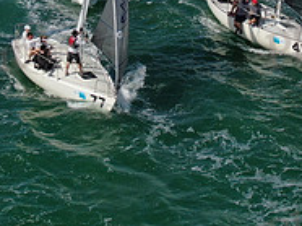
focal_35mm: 150
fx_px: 1307
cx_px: 172
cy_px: -46
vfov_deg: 9.7
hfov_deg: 13.2
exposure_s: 1/1250
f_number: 3.8
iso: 100
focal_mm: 8.6
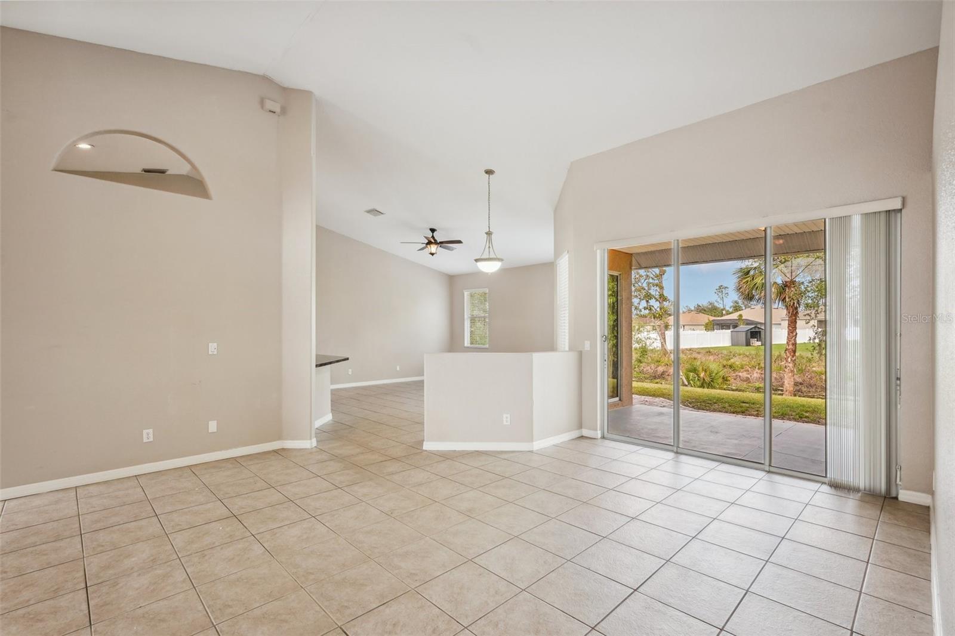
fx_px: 438
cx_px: 478
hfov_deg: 95.0
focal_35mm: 16
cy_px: 318
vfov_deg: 72.0
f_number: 8
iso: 400
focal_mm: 16.5
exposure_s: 1/30
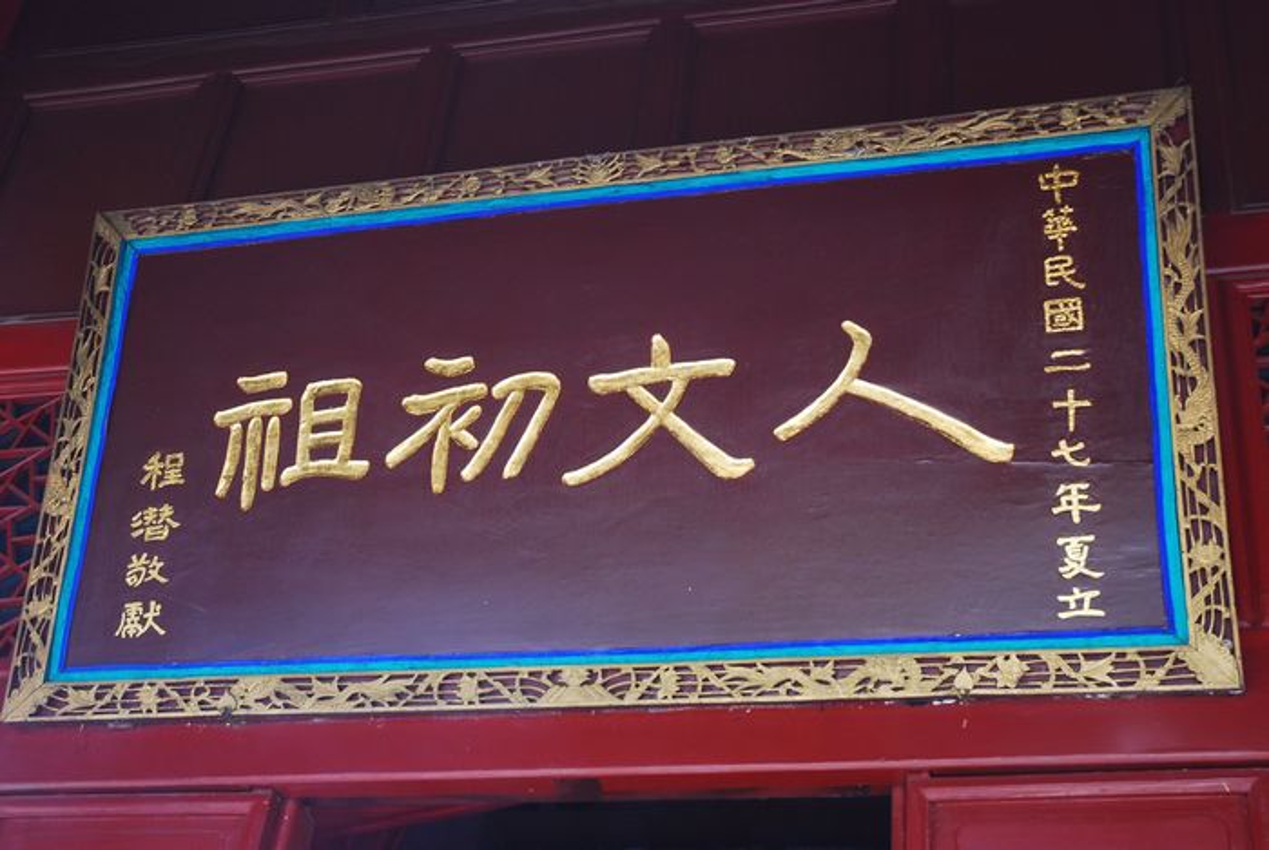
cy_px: 425
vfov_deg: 23.9
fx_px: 2012
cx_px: 634
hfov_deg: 35.0
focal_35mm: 57
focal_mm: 38
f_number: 4.2
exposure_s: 1/20
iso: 320
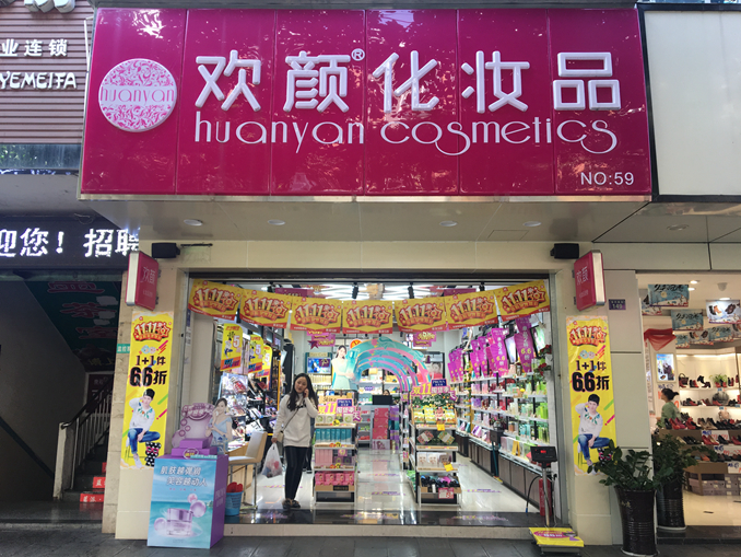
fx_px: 621
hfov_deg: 61.6
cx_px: 370
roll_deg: -0.3
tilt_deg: +10.6
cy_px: 278
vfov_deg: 48.3
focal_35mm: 29
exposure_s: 1/50
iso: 32
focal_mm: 4.15
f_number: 2.2
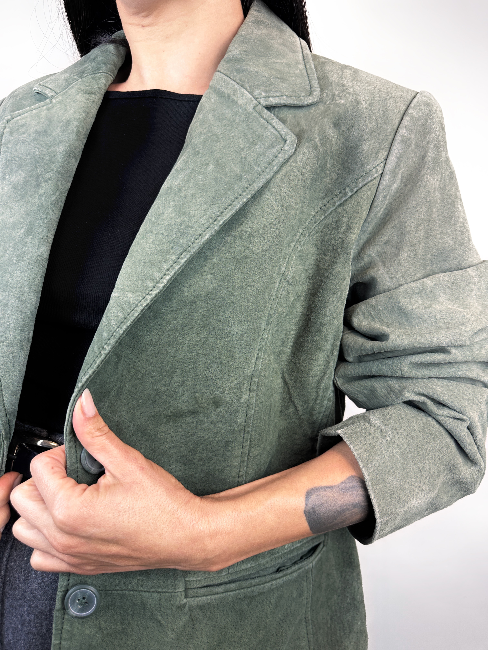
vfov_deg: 71.6
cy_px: 325
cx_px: 244
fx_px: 451
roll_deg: +0.4
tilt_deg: -4.4
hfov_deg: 56.8
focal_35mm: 24
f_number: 1.78
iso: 80
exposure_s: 1/100
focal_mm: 6.86
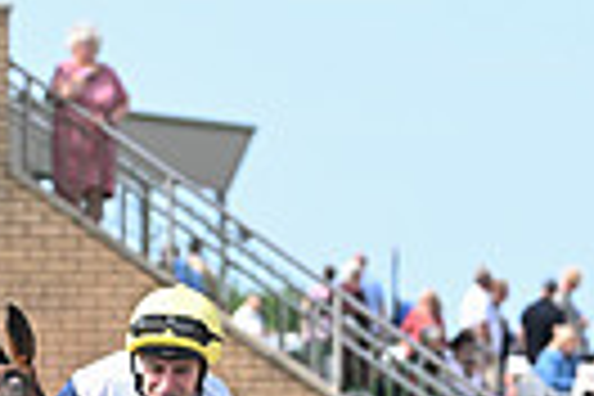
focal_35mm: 536
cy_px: 754
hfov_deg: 3.8
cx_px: -99
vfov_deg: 2.6
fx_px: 8843
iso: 400
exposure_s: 1/1250
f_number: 5.6
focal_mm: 122
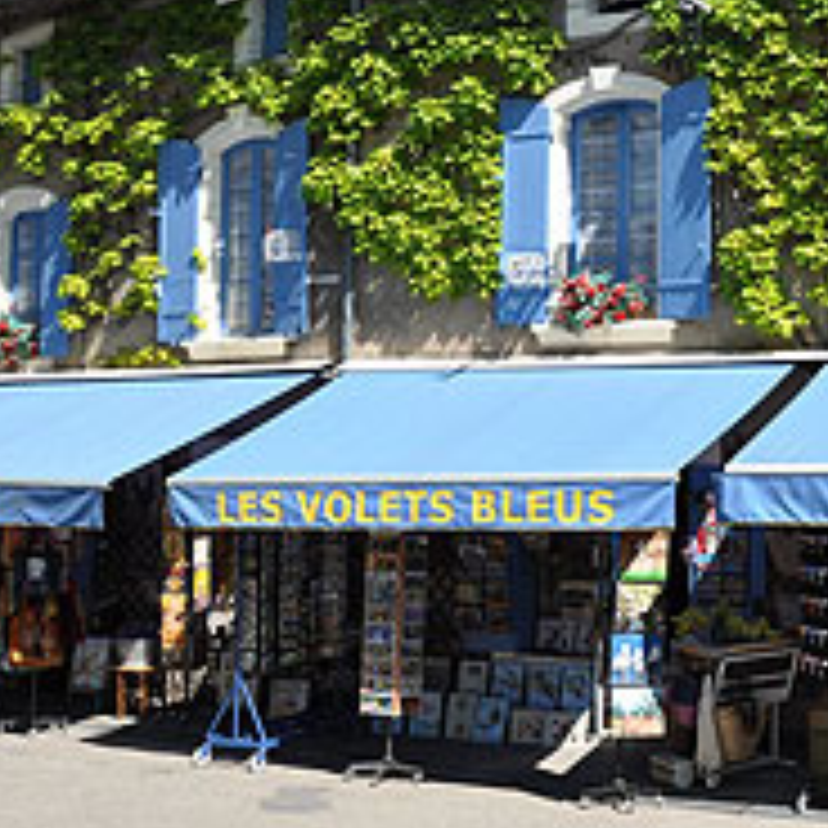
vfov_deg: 30.5
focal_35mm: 56
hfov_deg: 28.2
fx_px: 1515
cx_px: 882
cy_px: 353
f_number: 8
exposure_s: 1/250
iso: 200
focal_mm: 18
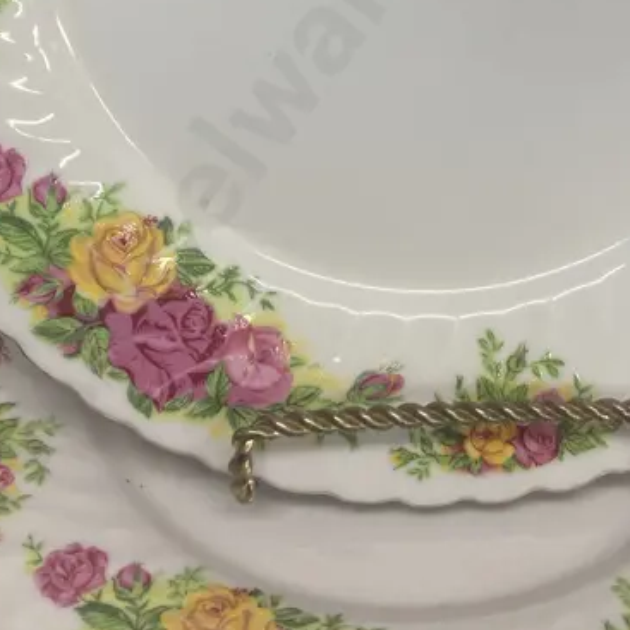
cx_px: 414
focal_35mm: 69
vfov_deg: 23.3
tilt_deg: -33.7
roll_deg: +0.4
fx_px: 1421
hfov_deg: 24.9
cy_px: -79
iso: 64
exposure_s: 1/50
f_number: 1.8
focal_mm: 3.99
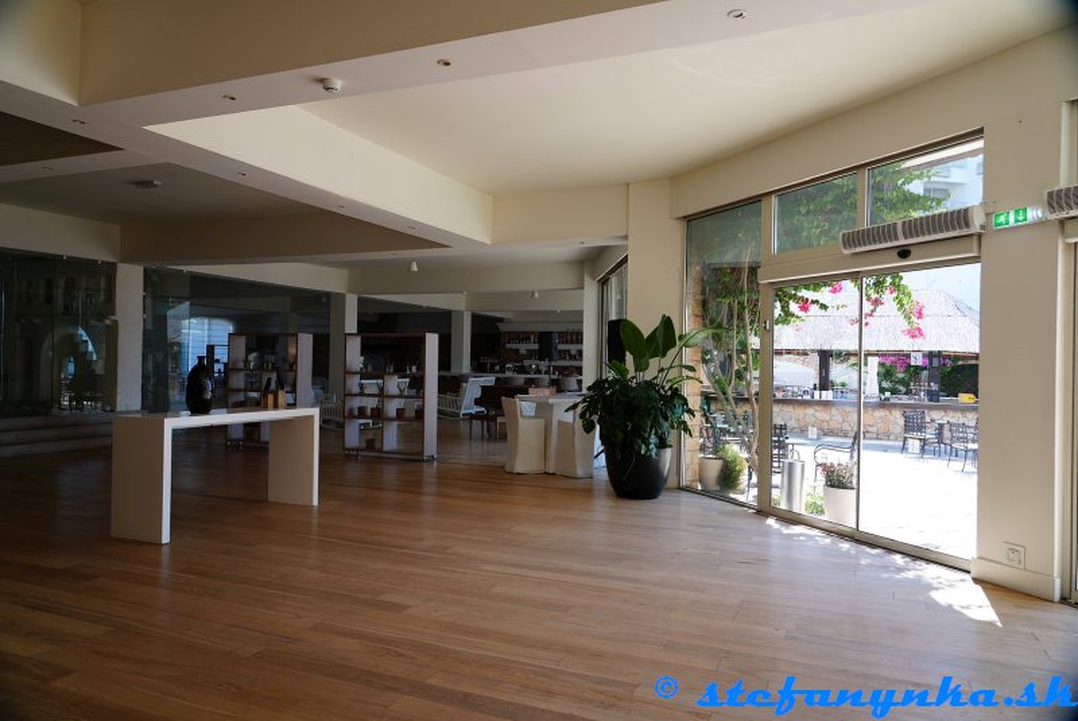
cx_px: 539
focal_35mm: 24
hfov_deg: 73.7
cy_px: 360
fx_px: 719
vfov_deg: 53.2
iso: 125
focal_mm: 24
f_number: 5.6
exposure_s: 1/30
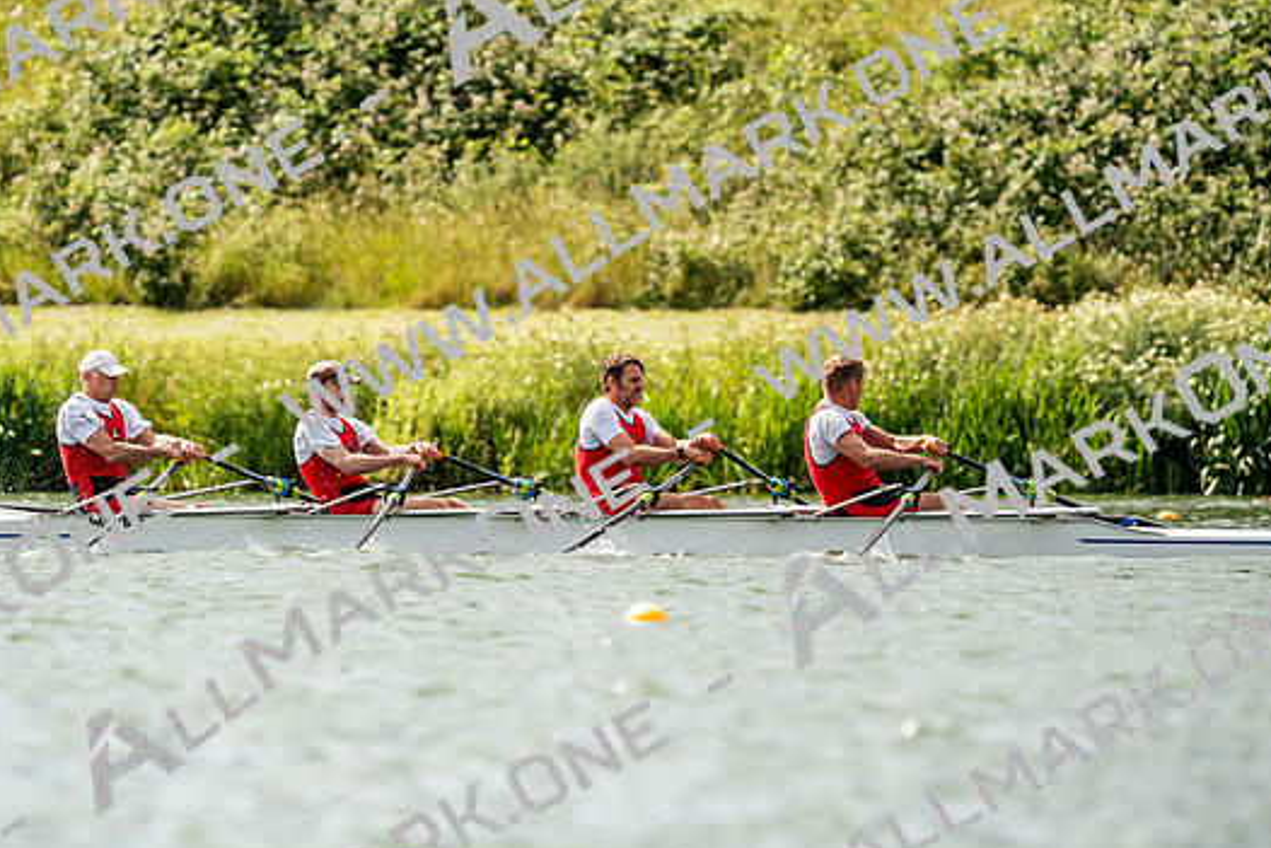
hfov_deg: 5.0
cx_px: 578
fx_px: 14443
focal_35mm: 409
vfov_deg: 3.4
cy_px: 441
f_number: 6.3
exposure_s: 1/2000
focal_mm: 371
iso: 320
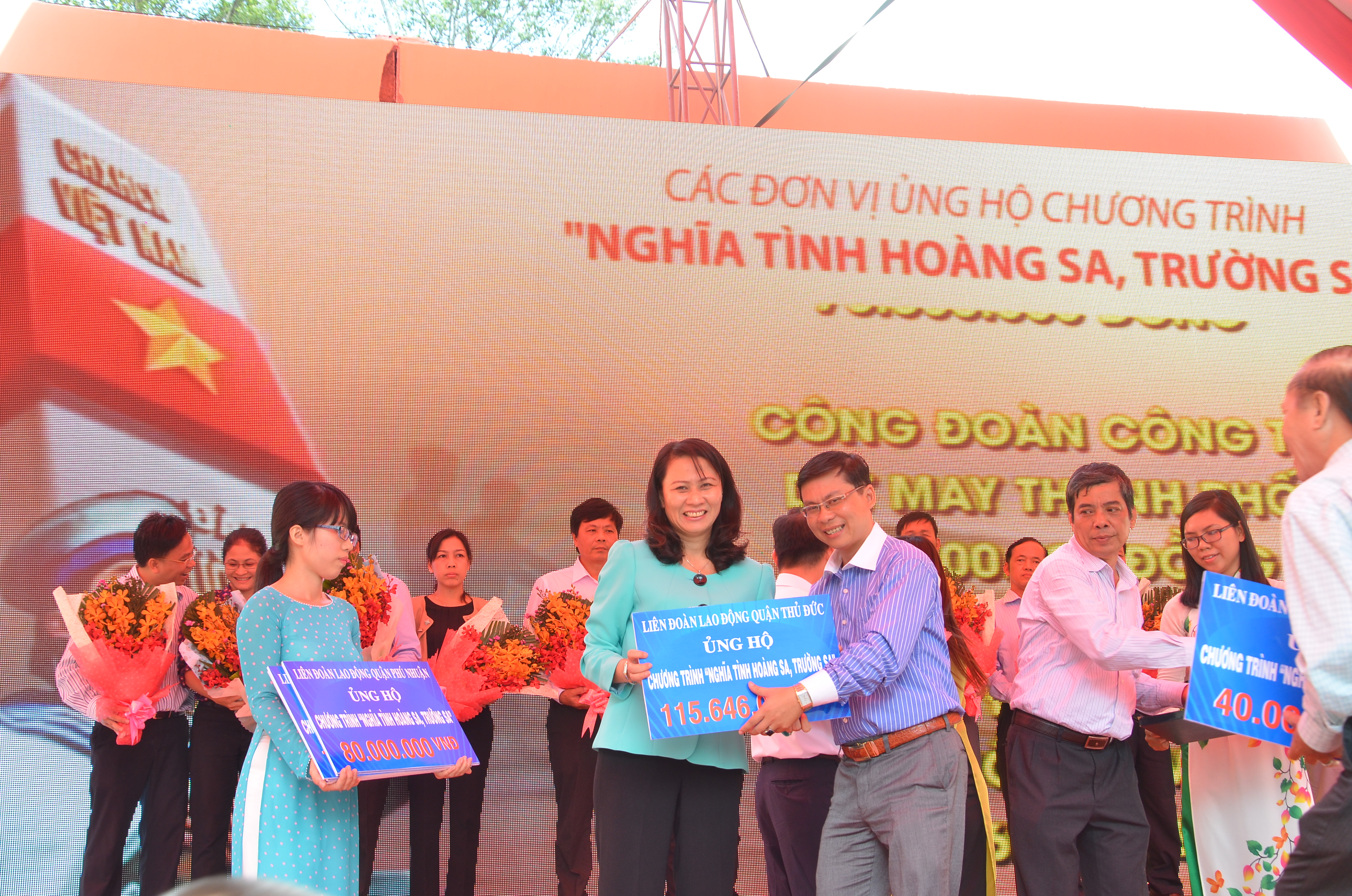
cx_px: 676
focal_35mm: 48
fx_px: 1799
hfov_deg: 41.2
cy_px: 448
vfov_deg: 28.0
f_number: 7.1
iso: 400
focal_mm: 32
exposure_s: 1/125
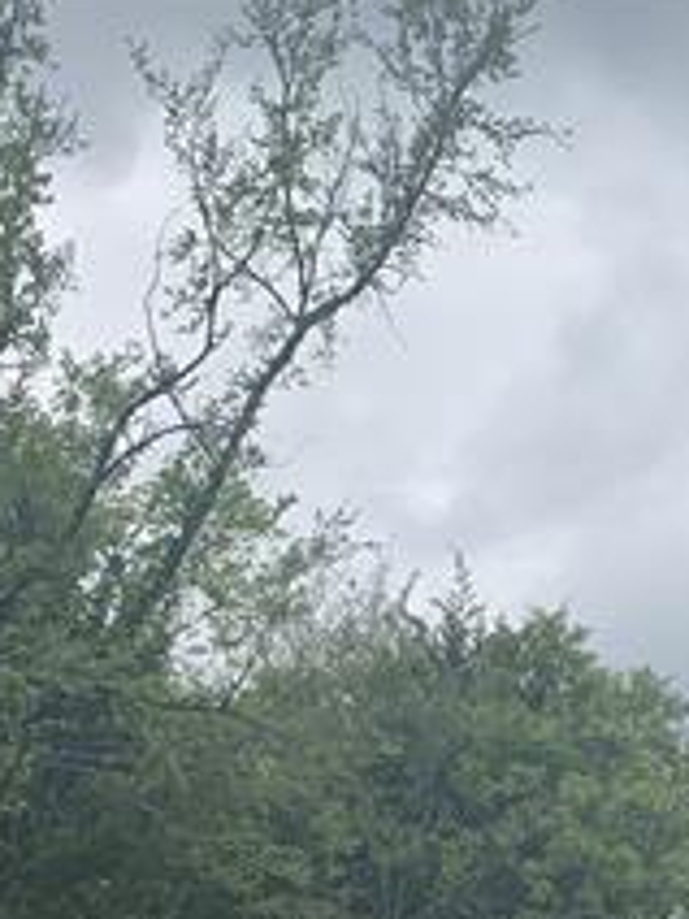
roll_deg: -1.2
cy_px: 1643
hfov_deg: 15.7
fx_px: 2495
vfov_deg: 17.2
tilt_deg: -2.0
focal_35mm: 94
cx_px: 373
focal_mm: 4.25
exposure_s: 1/2114
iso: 25
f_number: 1.8
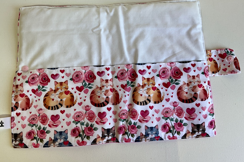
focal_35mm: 31
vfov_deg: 42.3
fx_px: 210
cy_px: 76
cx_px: 121
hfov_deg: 60.3
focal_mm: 3
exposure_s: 1/100
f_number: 1.8
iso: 20
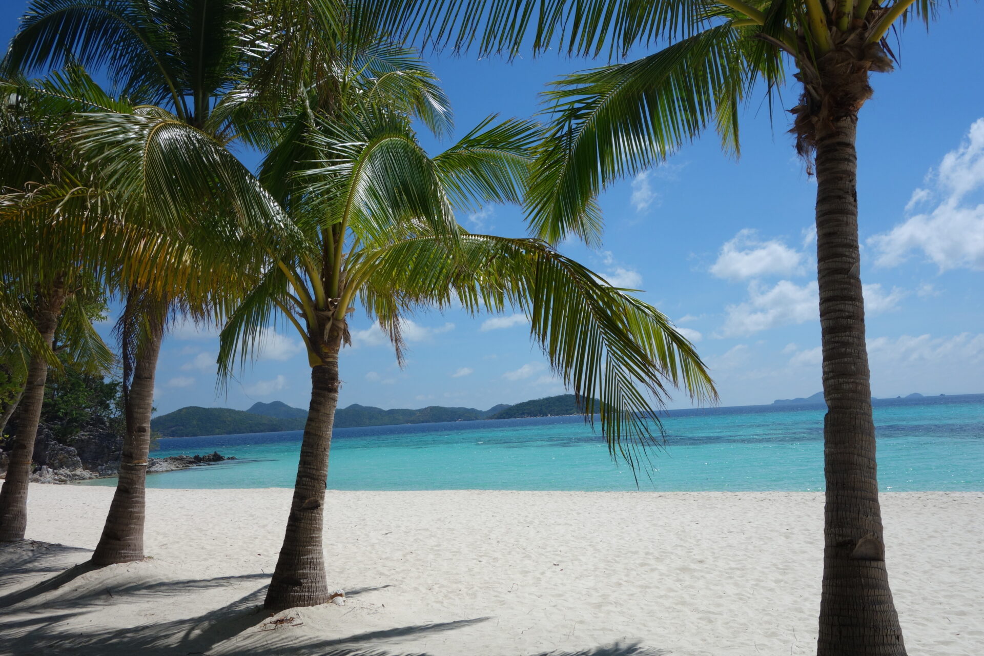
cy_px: 328
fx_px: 765
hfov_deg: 65.5
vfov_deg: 46.4
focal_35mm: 28
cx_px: 492
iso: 125
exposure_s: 1/800
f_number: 7.1
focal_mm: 10.4
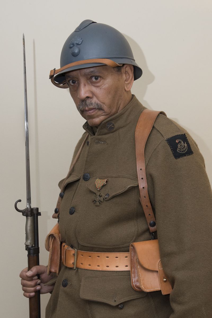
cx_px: 106
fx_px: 441
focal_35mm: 50
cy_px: 159
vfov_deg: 39.6
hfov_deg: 27.0
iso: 1600
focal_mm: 50
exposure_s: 1/200
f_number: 6.3
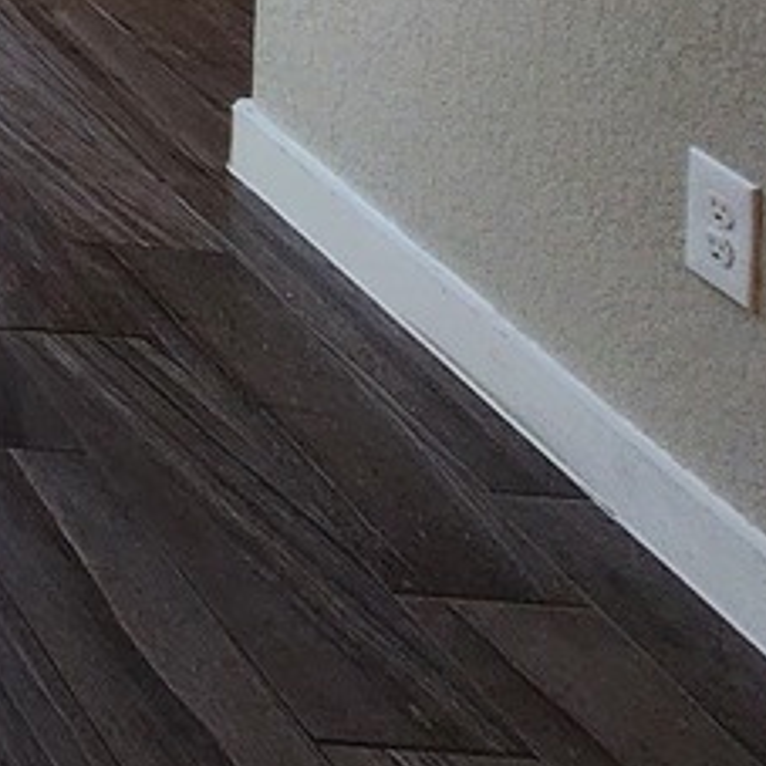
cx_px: -1181
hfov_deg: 13.9
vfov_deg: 16.6
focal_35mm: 73
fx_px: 1828
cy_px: -844
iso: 125
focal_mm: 2.2
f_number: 2.2
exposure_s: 1/60
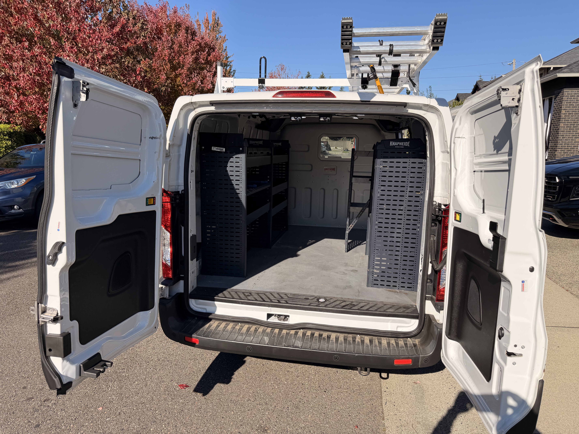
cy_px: 217
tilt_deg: -10.0
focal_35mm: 24
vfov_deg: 56.8
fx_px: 401
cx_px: 290
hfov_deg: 71.6
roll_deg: -0.2
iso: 80
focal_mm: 6.76
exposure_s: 1/4405
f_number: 1.78
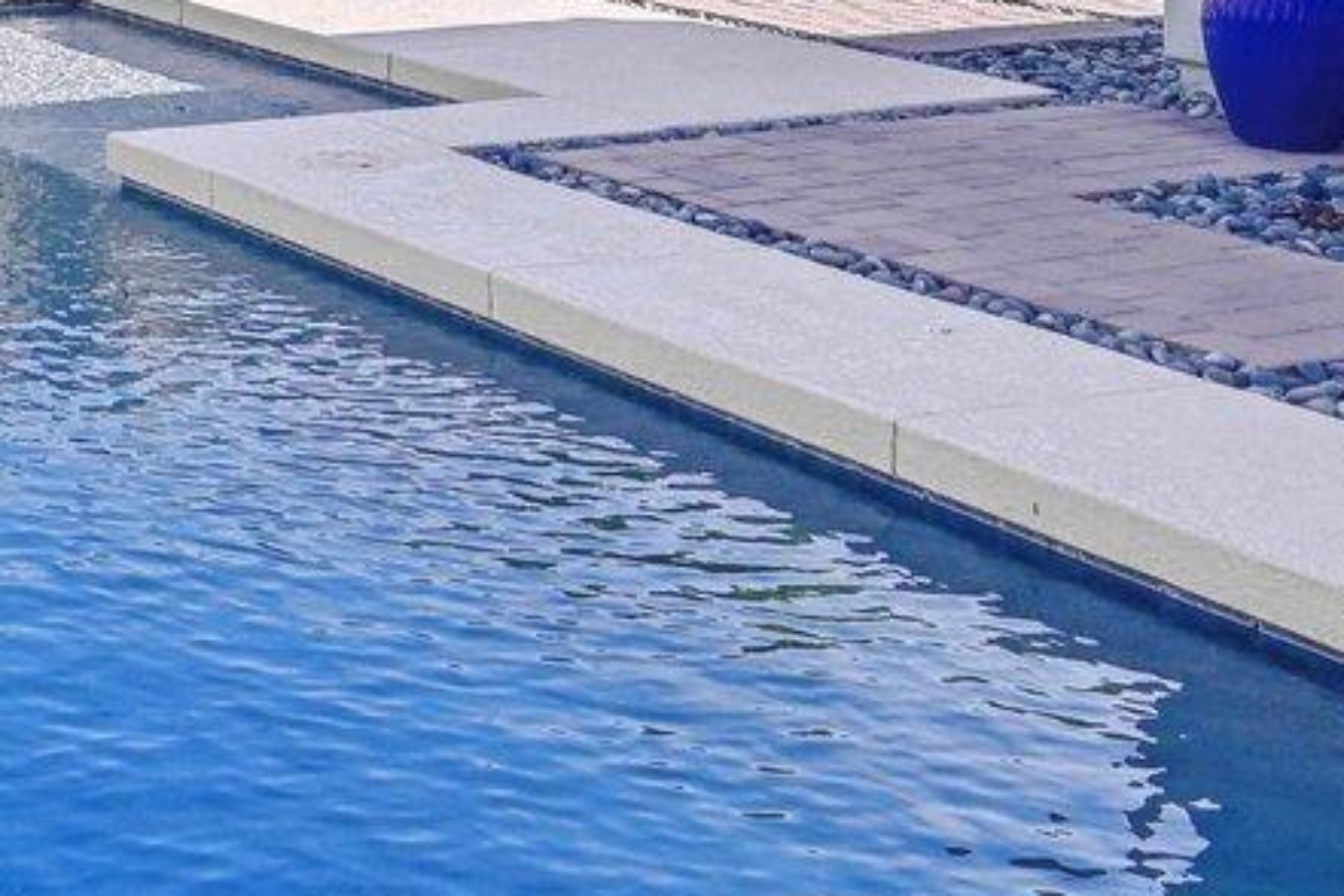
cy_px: -323
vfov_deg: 19.1
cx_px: -244
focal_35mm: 65
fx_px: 2426
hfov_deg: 27.5
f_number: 8
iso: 200
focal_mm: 14
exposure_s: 1/250
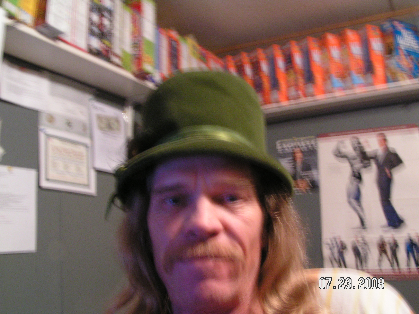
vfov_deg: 37.7
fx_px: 460
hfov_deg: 49.0
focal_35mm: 38
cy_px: 157
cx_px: 210
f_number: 5.6
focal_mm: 5.8
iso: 200
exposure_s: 1/1.6
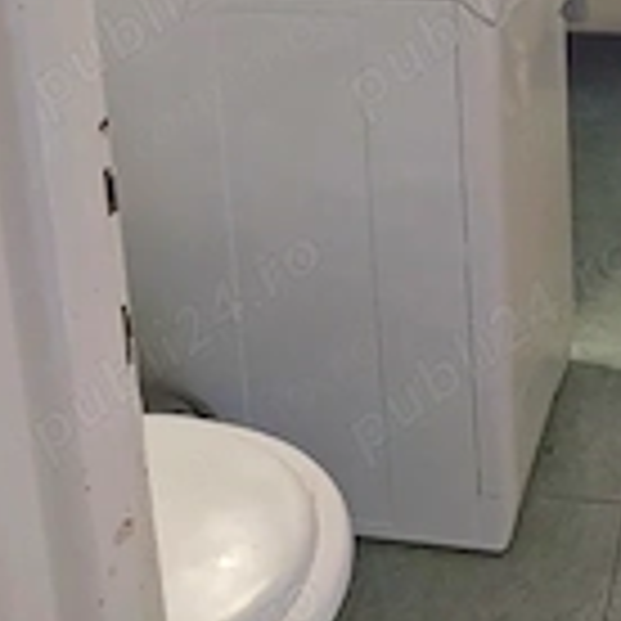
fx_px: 1299
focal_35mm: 64
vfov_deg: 22.7
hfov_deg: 25.3
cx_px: 648
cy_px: -270
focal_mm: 5.23
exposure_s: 1/50
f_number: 1.8
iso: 200
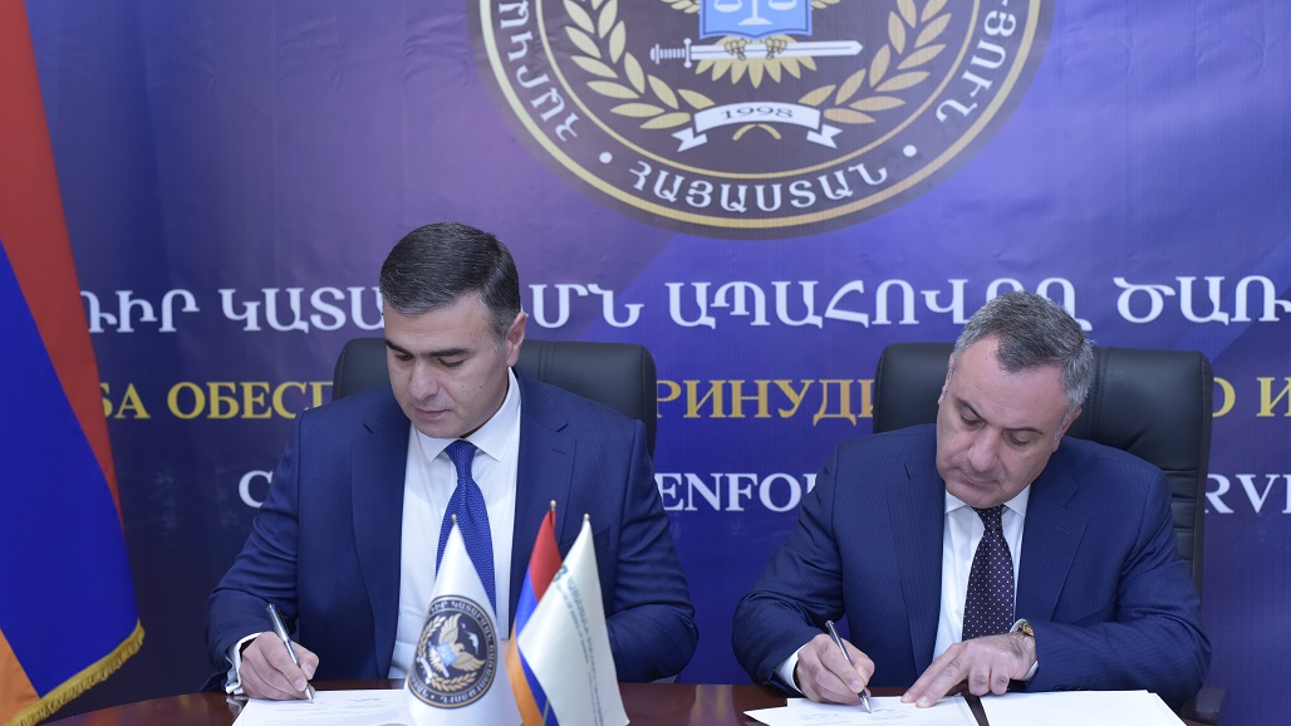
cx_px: 639
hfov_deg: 39.2
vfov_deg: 22.6
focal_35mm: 53
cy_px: 420
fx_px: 1814
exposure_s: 1/125
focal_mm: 50
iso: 2000
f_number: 4
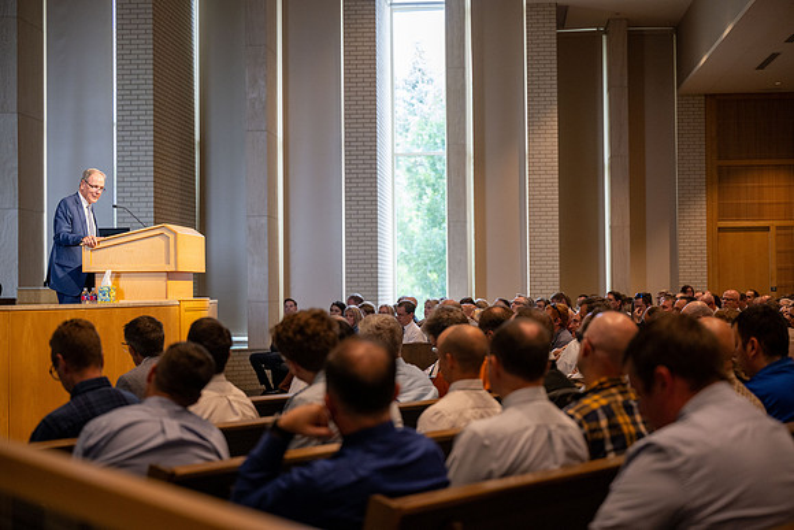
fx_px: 1544
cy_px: 265
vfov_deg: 19.5
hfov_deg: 28.8
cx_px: 397
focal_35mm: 70
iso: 1250
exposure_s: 1/250
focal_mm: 70
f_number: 2.8
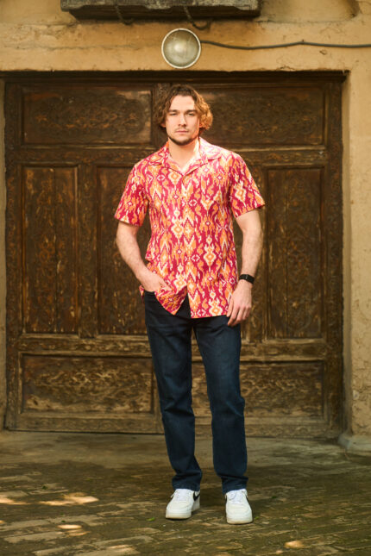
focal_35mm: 70
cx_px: 186
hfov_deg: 19.5
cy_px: 278
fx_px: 1082
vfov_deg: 28.8
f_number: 2.8
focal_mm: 70
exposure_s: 1/160
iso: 640
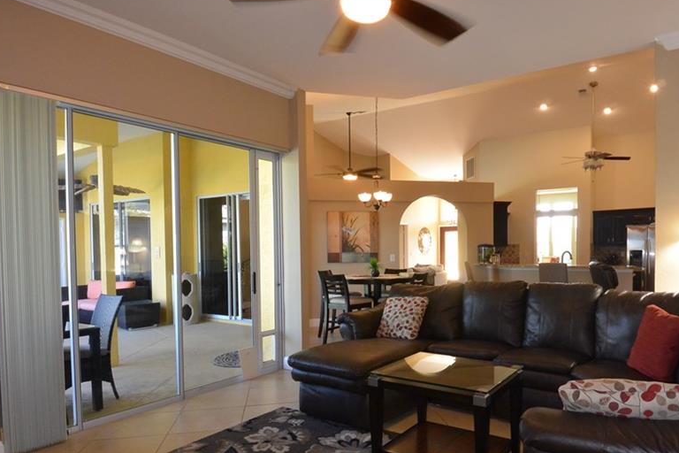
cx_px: 385
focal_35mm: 24
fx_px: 453
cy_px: 274
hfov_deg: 73.4
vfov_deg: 52.7
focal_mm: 6.7
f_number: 8
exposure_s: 1/15
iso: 560
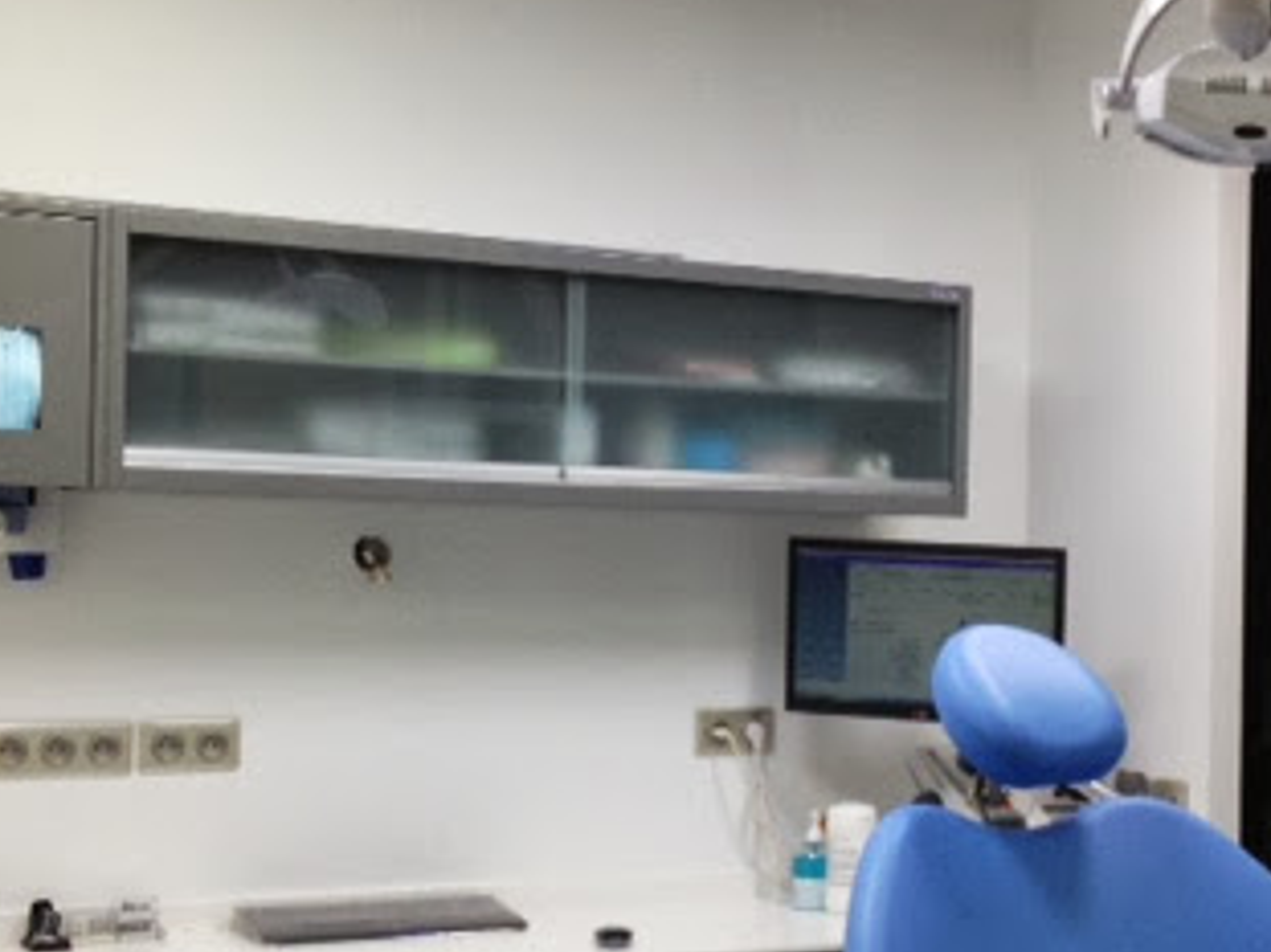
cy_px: 560
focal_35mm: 68
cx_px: 752
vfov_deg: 21.6
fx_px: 2496
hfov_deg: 28.5
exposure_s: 1/120
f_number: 2.4
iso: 80
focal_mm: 4.13
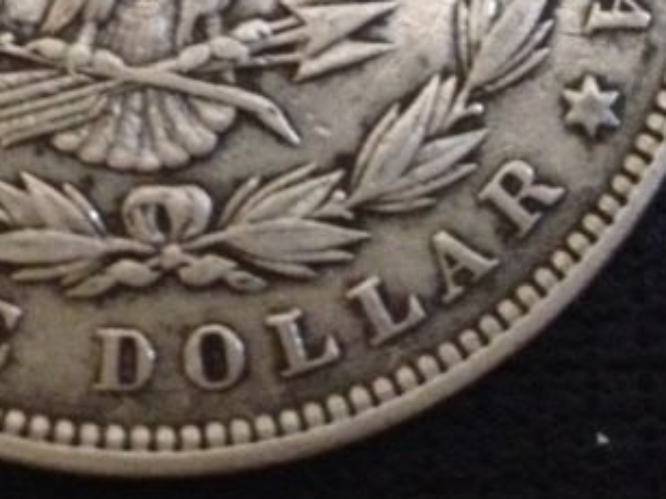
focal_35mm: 114
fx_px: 2192
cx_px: 150
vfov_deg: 12.5
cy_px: -184
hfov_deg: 17.2
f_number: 2.4
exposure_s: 1/15
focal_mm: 4.28
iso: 640
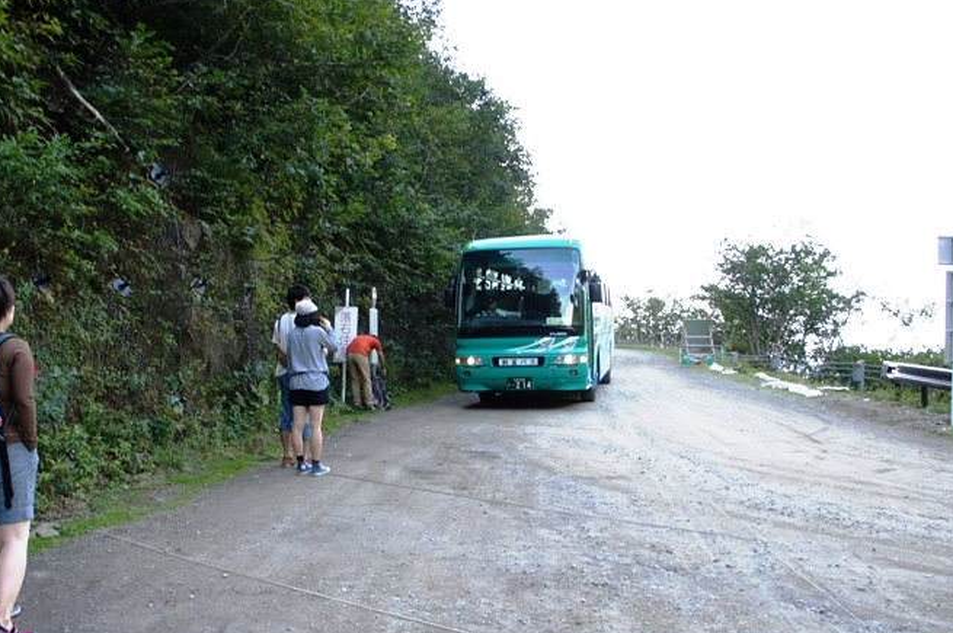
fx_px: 872
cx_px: 410
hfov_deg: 57.1
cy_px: 358
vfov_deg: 39.8
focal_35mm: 33
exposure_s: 1/160
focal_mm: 18
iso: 200
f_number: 4
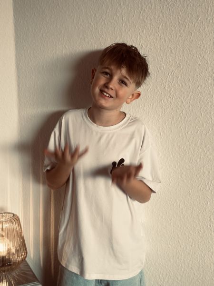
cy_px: 143
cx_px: 107
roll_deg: -1.1
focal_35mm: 48
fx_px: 396
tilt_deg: -9.8
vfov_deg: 39.7
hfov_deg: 30.3
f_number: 1.78
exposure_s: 1/50
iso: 125
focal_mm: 6.86
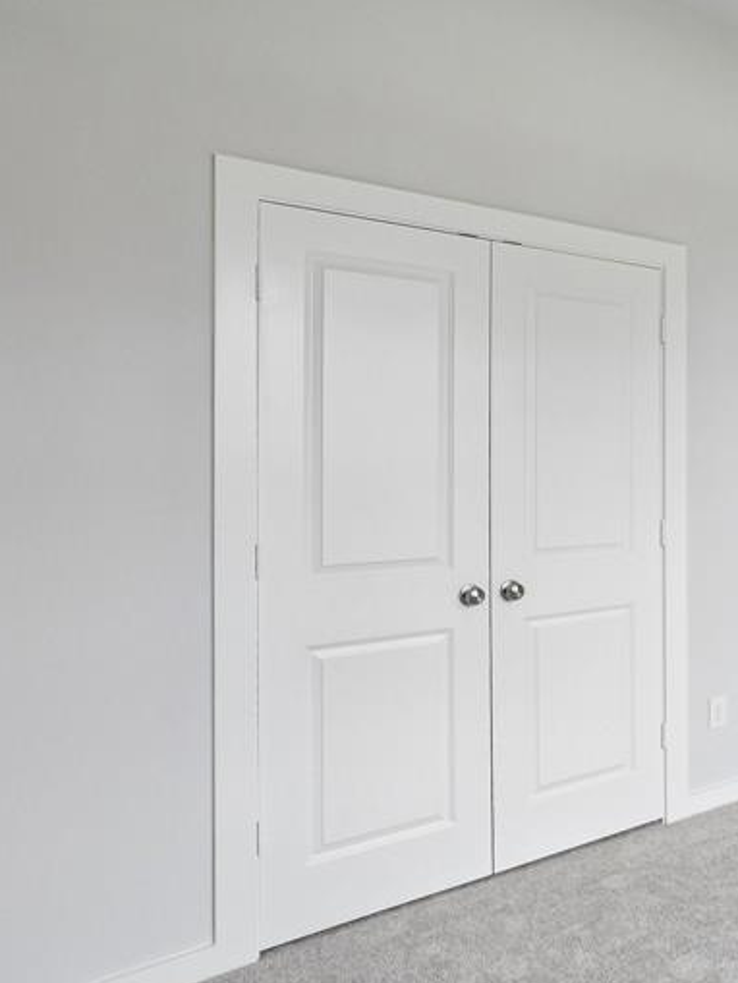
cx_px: 970
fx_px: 824
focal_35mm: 29
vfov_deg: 61.6
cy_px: 483
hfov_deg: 33.9
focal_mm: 10
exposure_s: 1/80
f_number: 8
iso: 400
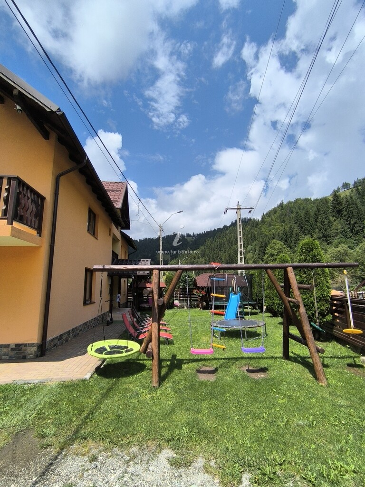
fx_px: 225
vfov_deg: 94.5
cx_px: 182
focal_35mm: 16
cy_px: 244
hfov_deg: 78.1
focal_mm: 1.65
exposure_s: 1/2681
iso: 50
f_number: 2.2
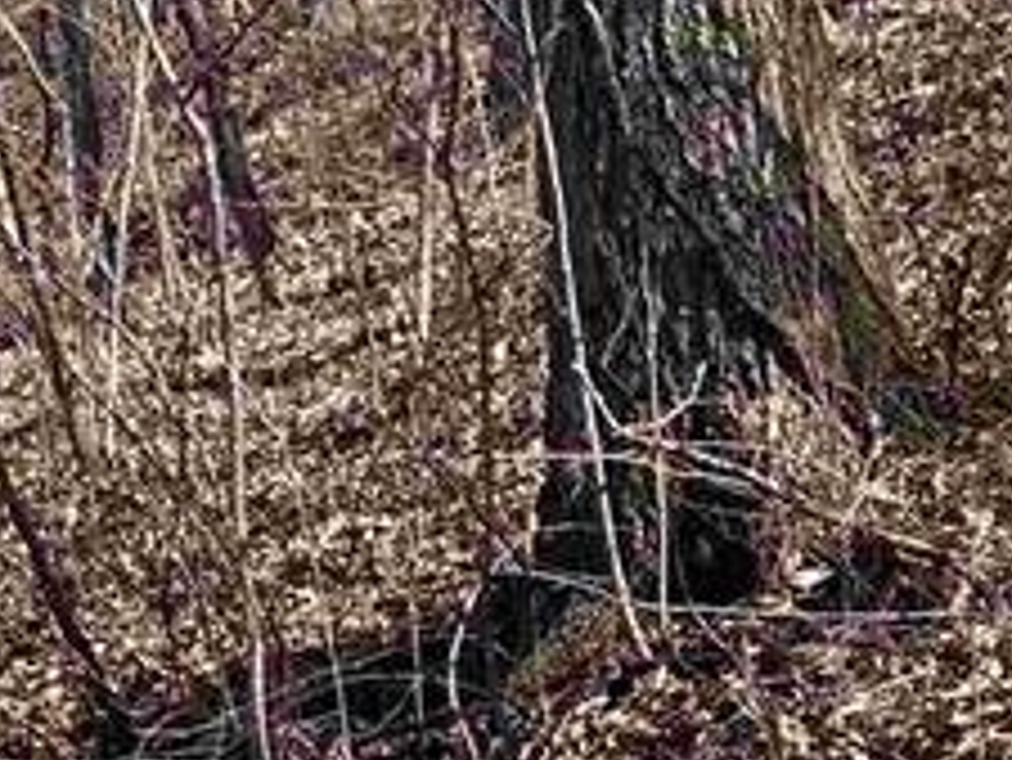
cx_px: 31
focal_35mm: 148
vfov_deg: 9.9
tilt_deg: -0.6
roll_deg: -4.0
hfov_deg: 13.2
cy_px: 796
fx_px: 4329
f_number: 1.5
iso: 50
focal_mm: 5.7
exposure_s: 1/1972
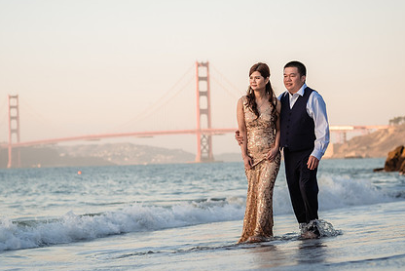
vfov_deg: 11.7
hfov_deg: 17.5
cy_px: 130
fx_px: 1317
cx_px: 170
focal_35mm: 117
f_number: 2.5
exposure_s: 1/400
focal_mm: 56
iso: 160
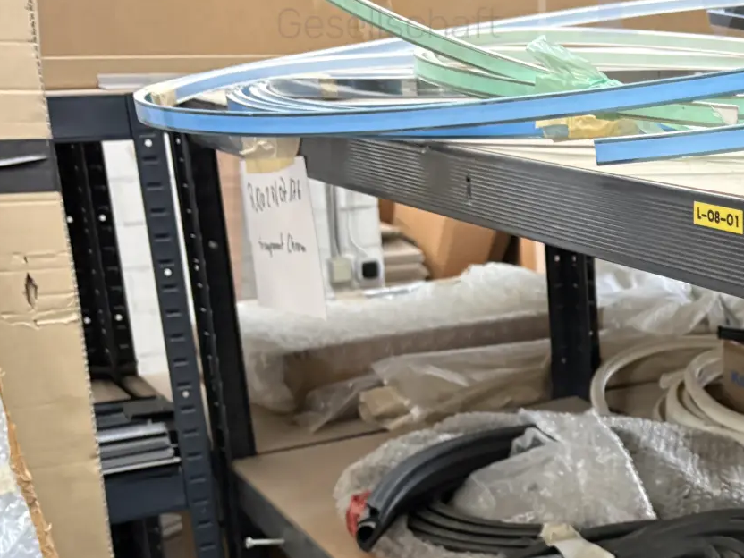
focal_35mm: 60
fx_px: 1290
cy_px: 421
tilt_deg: -16.9
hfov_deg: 29.5
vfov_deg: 24.1
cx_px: 782
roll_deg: +0.4
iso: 320
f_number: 1.6
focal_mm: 5.96
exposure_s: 1/50
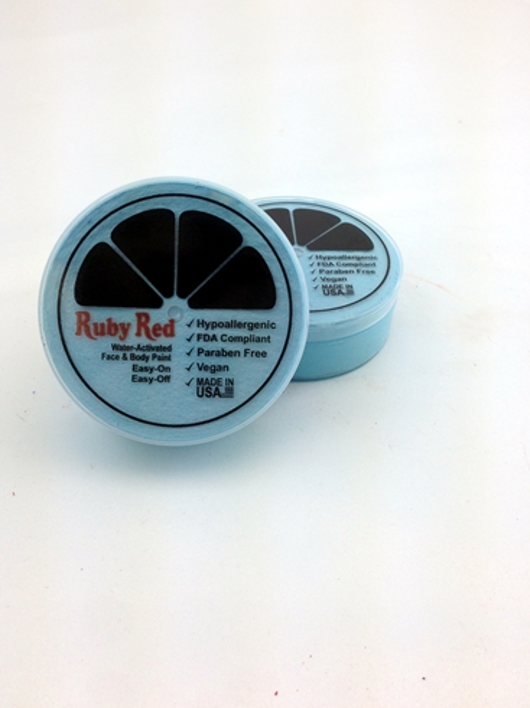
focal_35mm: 37
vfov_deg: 50.1
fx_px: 757
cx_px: 277
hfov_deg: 38.6
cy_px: 314
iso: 50
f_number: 2.4
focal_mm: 4.12
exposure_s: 1/172
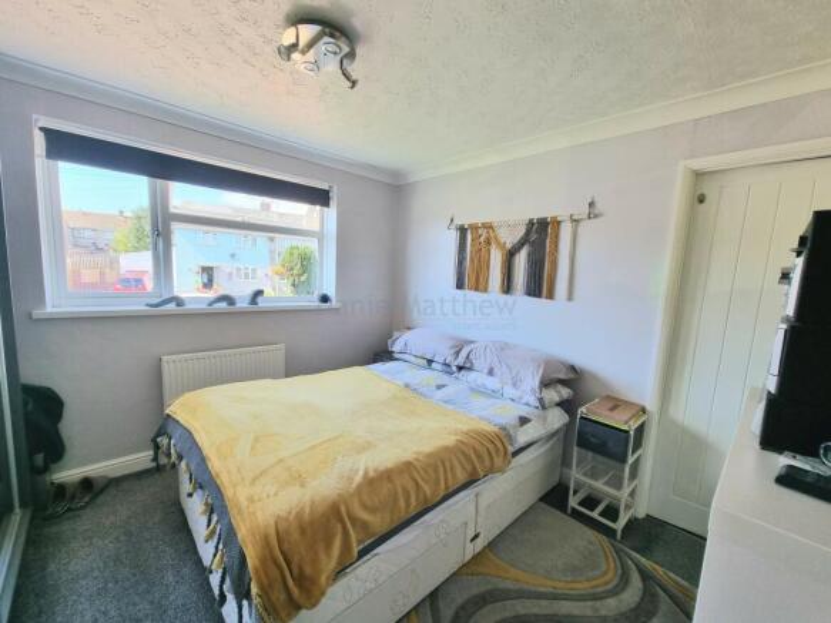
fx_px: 312
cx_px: 416
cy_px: 312
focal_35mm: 13
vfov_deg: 89.9
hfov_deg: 106.2
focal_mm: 2.2
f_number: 2.2
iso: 64
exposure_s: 1/120
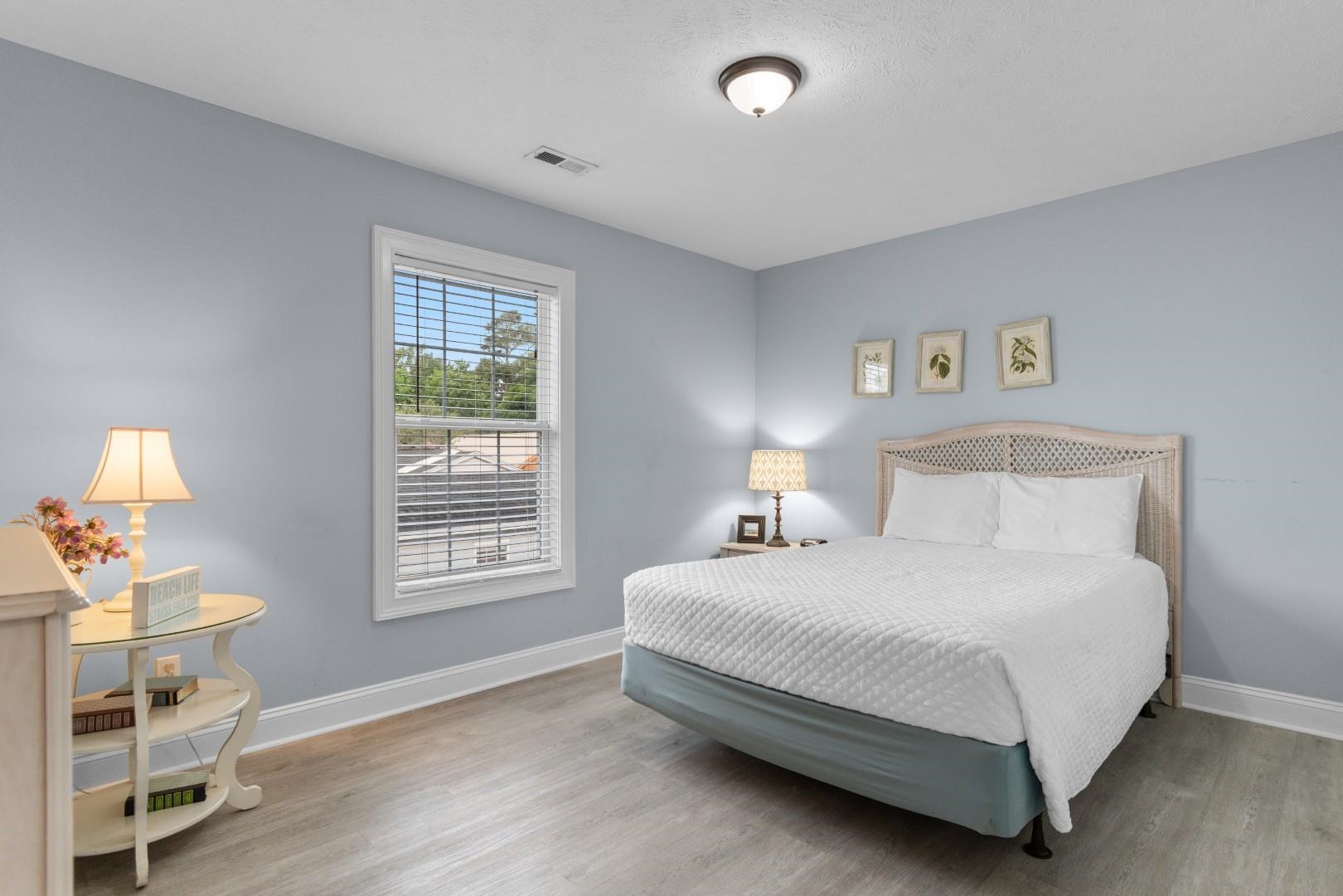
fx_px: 671
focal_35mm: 18
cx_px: 672
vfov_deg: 67.4
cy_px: 448
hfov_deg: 90.0
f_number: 4.8
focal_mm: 12
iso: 100
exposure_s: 1/8
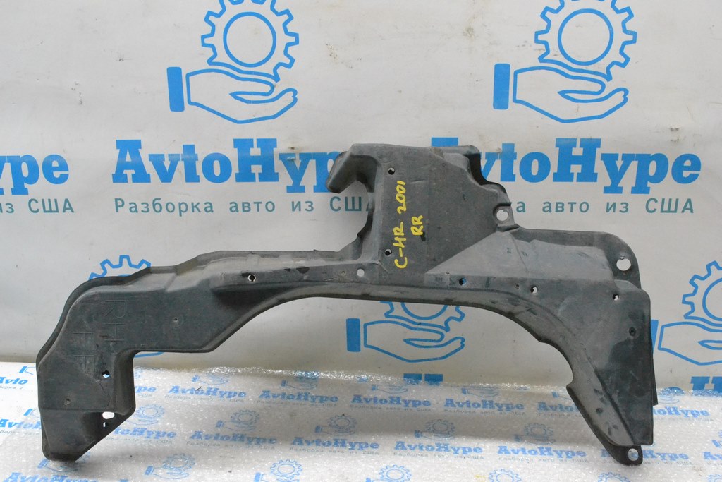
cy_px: 241
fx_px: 722
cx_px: 361
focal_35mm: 36
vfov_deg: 36.9
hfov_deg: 53.1
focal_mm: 24
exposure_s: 1/100
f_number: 11
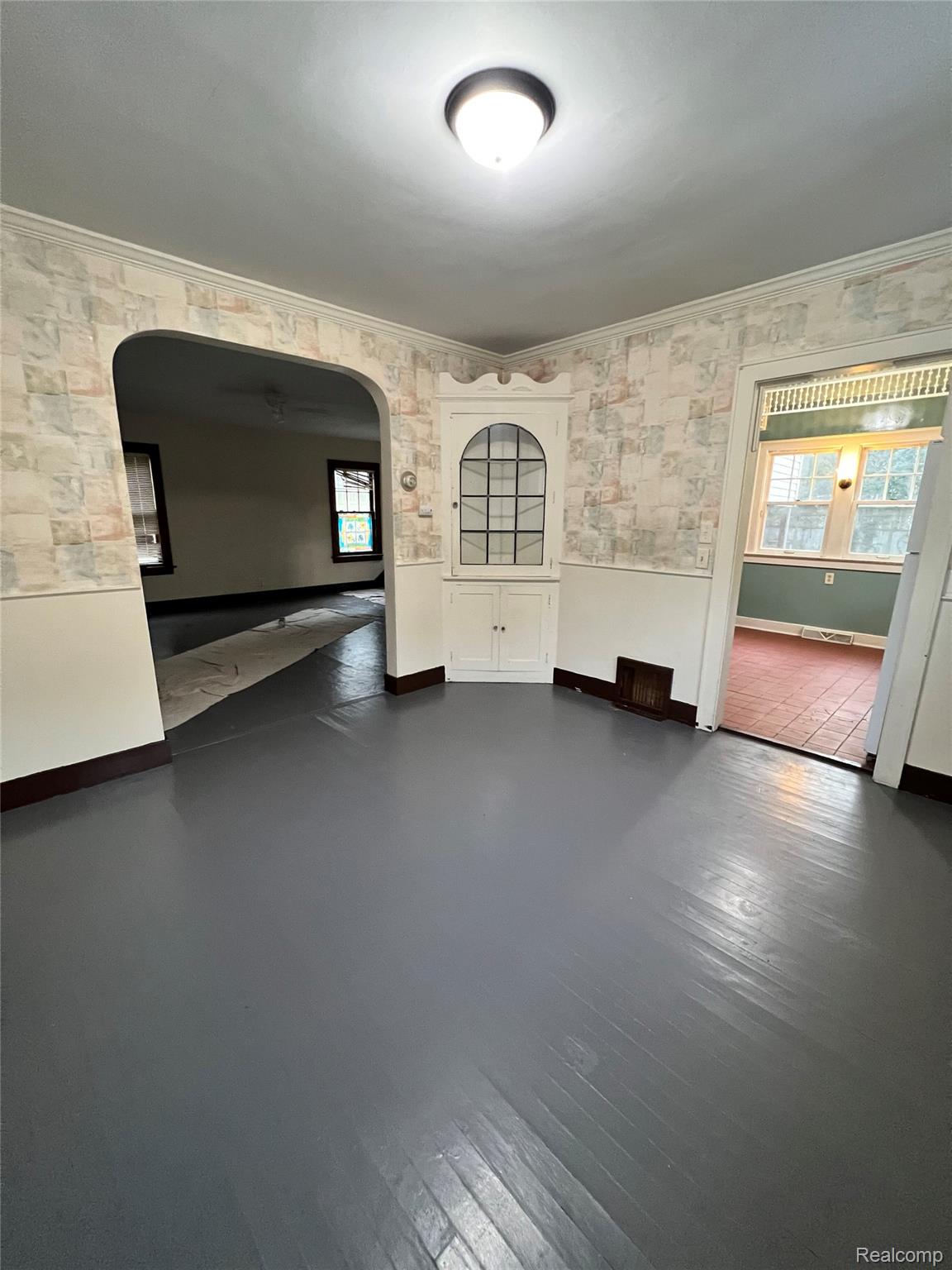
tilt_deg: -13.9
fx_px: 477
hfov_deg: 89.9
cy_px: 635
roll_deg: -0.4
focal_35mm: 13
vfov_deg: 106.2
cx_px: 476
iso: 500
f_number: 1.8
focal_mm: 1.57
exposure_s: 1/60
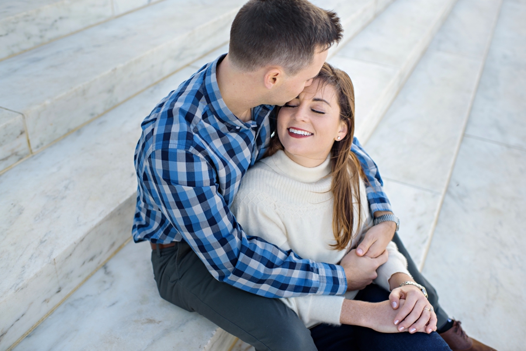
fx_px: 512
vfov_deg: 37.9
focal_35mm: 35
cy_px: 176
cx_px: 263
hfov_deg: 54.4
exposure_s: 1/400
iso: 200
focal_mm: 35
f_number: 2.8
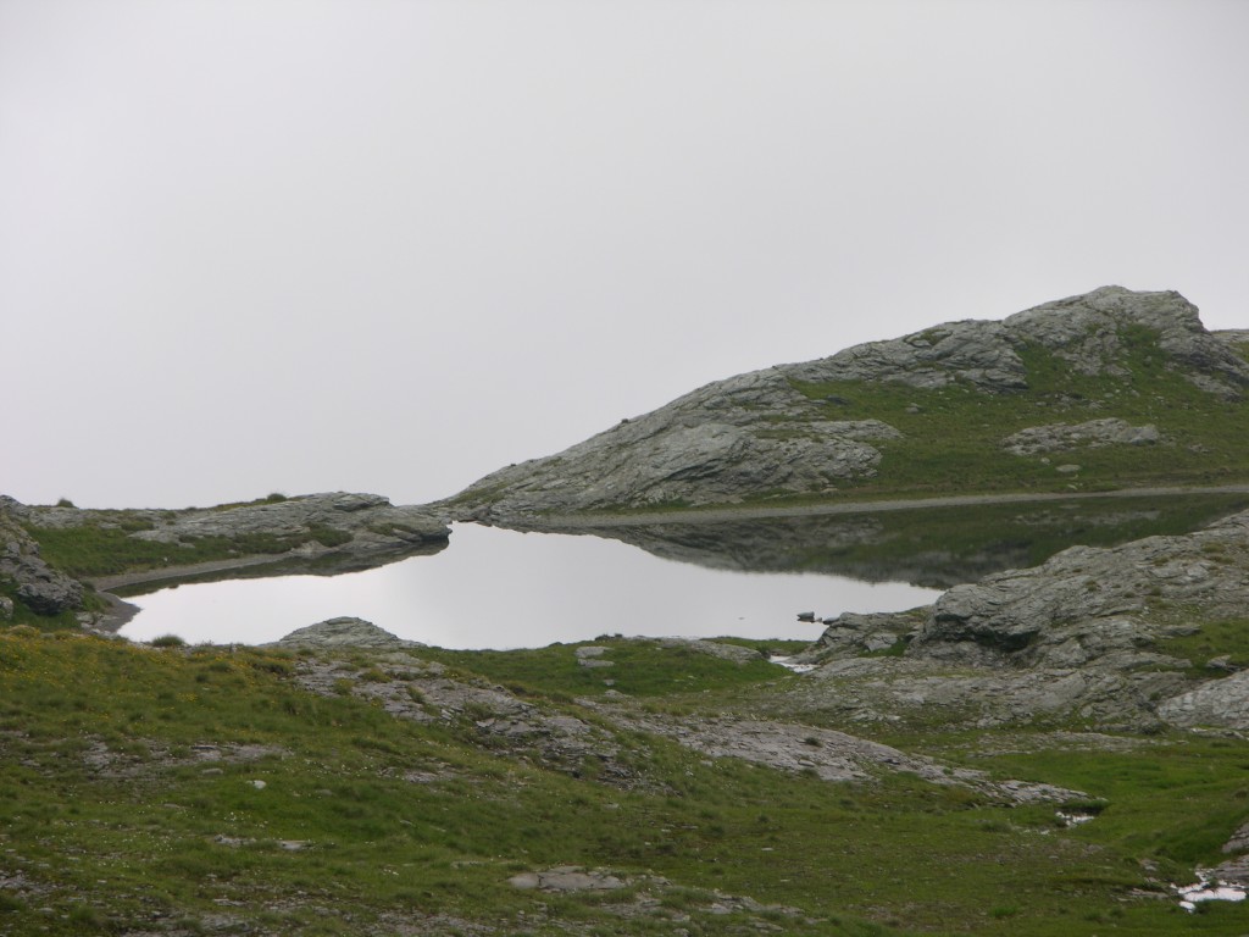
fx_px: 6856
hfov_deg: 10.4
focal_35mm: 190
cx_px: 624
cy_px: 468
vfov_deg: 7.8
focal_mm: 48.5
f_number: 4.5
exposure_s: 1/190
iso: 50
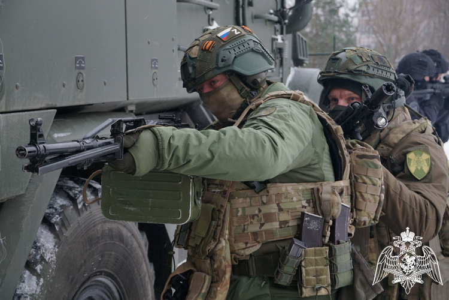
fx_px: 917
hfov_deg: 27.5
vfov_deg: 18.5
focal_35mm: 74
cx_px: 224
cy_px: 150
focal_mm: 49
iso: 400
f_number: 5.6
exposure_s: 1/125
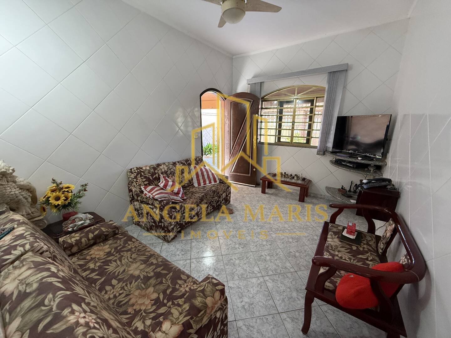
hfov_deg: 102.1
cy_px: 169
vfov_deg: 85.7
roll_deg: +0.3
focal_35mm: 14
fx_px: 182
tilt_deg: -13.4
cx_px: 226
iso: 400
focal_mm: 2.22
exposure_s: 1/60
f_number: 2.2
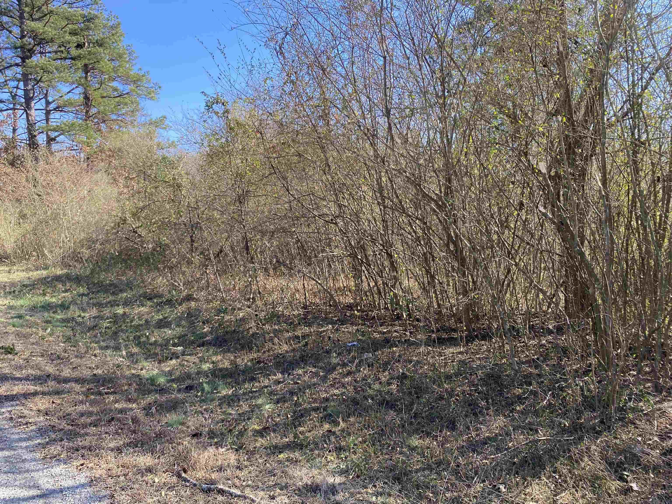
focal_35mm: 26
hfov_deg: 67.3
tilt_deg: -3.3
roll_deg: +1.2
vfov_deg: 53.1
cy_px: 252
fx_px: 505
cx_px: 336
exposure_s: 1/354
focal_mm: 4.25
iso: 32
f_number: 1.8
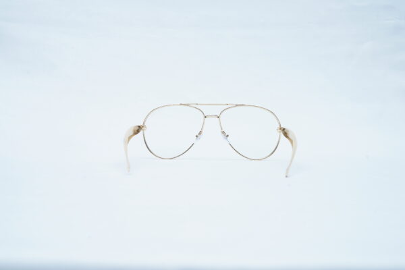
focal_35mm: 50
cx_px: 202
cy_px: 135
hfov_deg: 39.6
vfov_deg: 27.0
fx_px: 562
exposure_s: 1/160
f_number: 9
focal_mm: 50
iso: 200
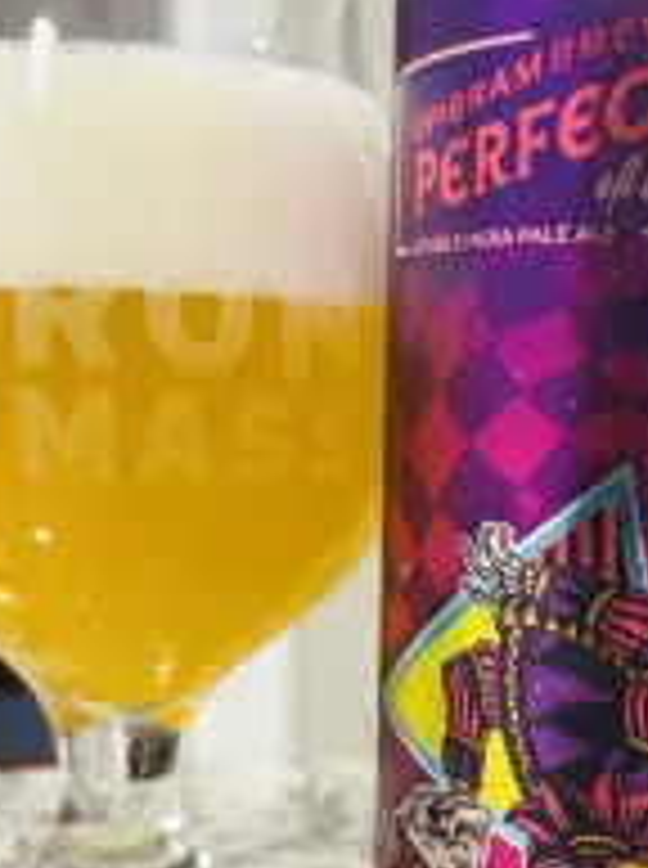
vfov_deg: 35.4
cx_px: 387
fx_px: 1352
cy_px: 558
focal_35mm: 54
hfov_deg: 26.9
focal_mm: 5.96
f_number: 1.6
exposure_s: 1/60
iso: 400
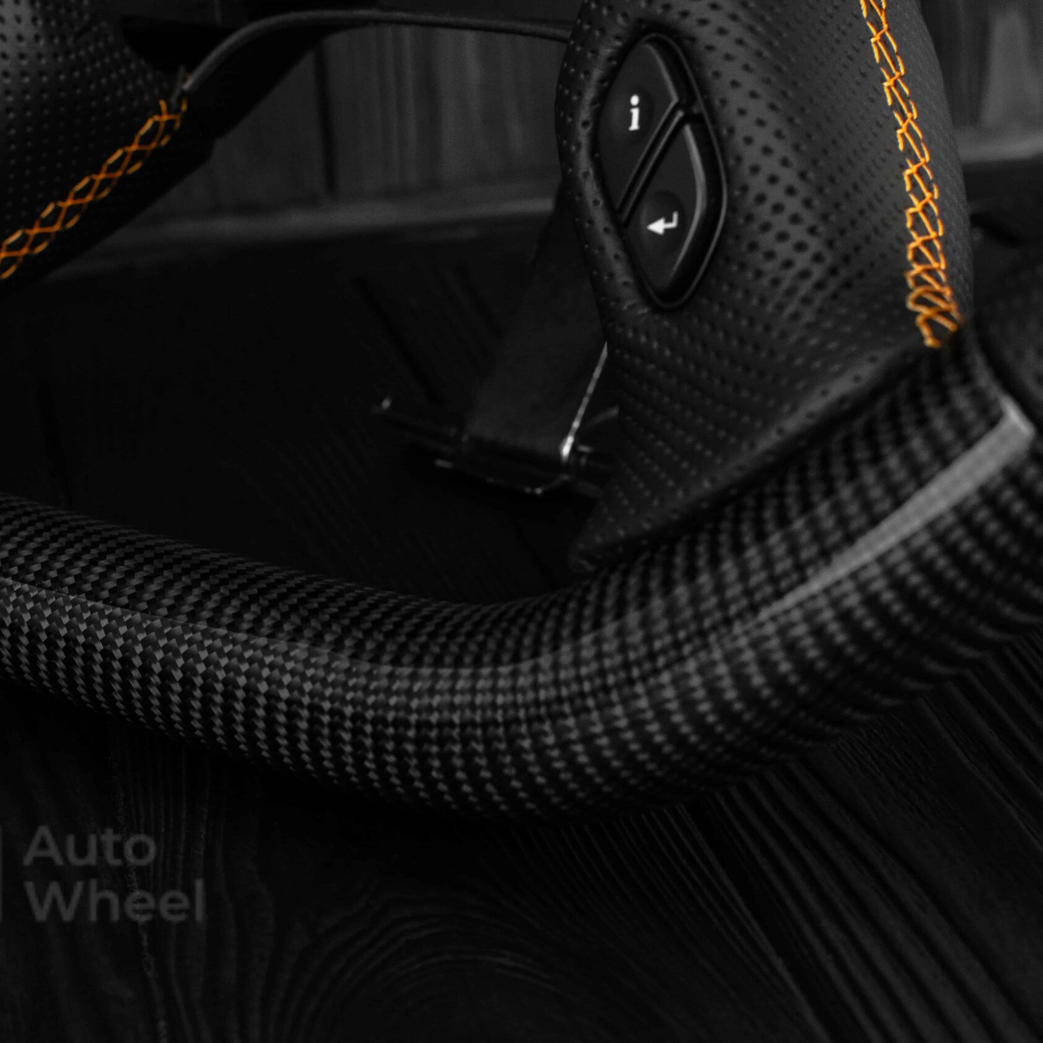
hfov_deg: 25.3
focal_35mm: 68
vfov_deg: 25.5
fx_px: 2306
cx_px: 332
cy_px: 525
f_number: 6.3
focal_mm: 35
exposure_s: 1/125
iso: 500
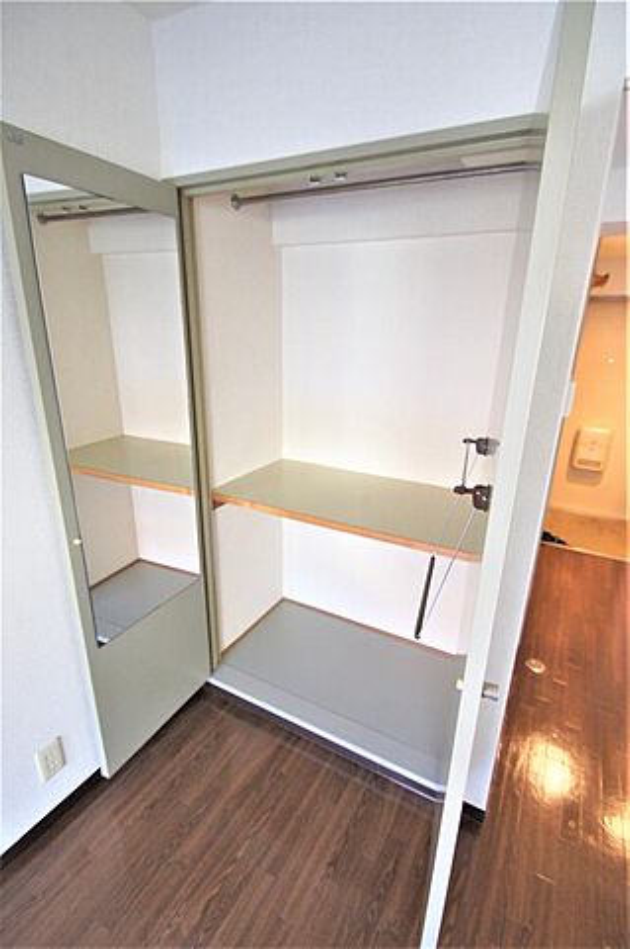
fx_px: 395
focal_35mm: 15
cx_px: 315
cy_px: 474
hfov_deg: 77.2
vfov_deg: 100.4
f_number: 3.5
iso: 800
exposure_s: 1/30
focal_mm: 10
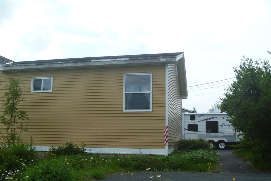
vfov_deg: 35.9
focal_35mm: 37
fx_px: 279
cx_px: 136
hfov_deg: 51.9
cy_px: 103
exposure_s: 1/250
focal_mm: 6.3
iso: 80
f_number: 4.5
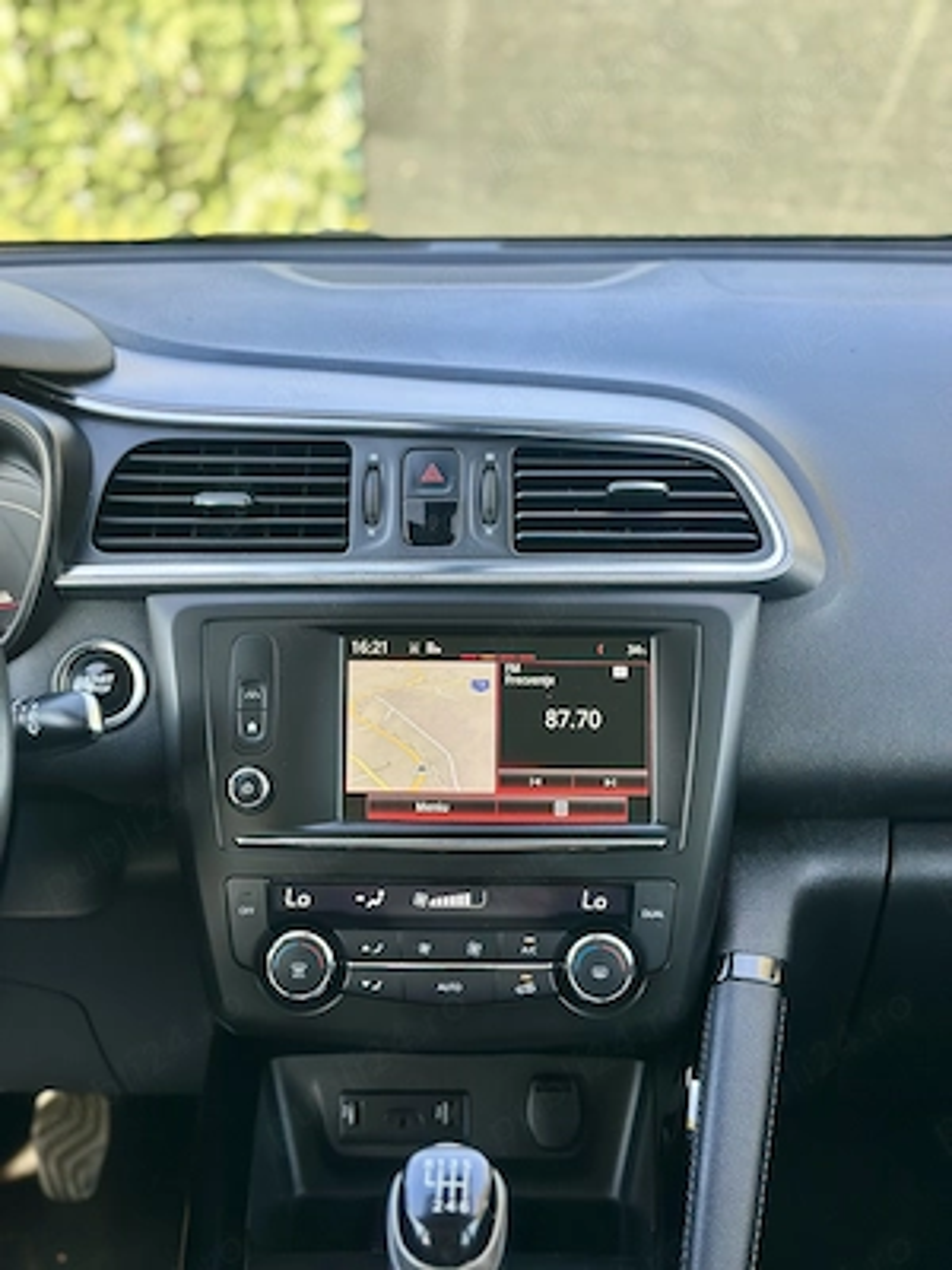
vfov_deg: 39.7
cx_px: 476
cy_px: 635
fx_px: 1760
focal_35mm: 48
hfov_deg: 30.3
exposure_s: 1/248
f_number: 1.78
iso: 100
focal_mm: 6.86
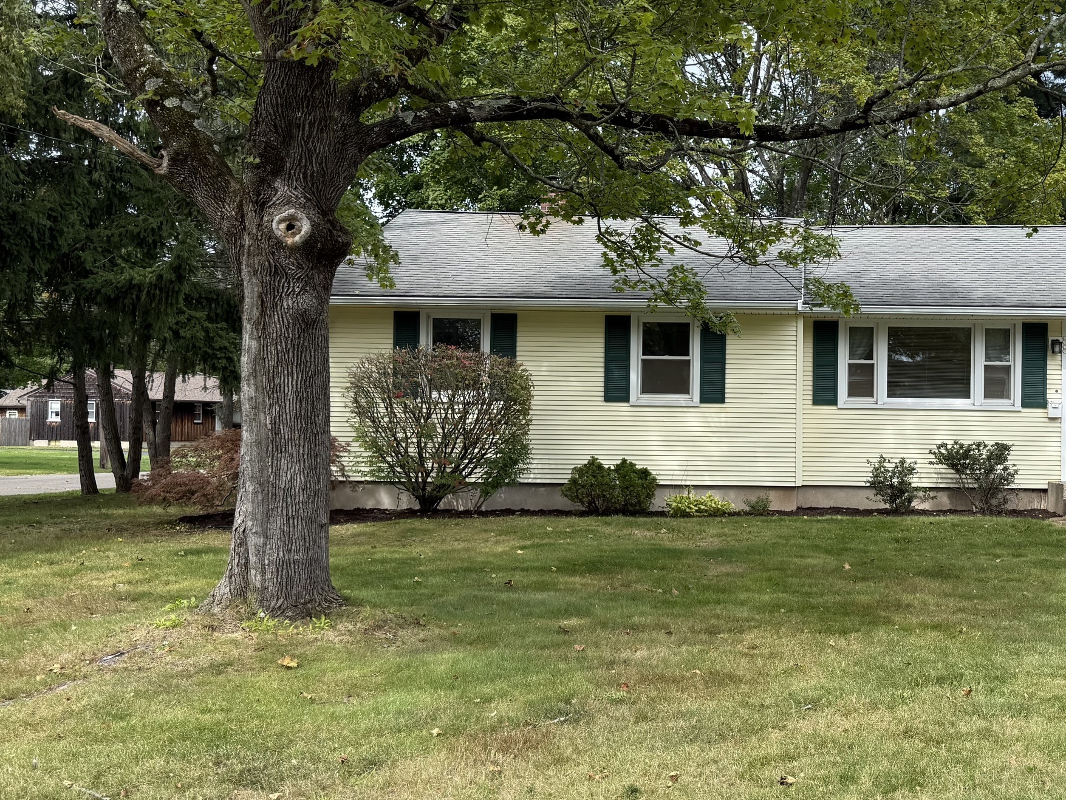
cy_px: 394
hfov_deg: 43.4
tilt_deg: +1.6
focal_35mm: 42
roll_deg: -0.7
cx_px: 795
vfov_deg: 34.4
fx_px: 1294
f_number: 1.78
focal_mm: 6.76
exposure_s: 1/1385
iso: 80
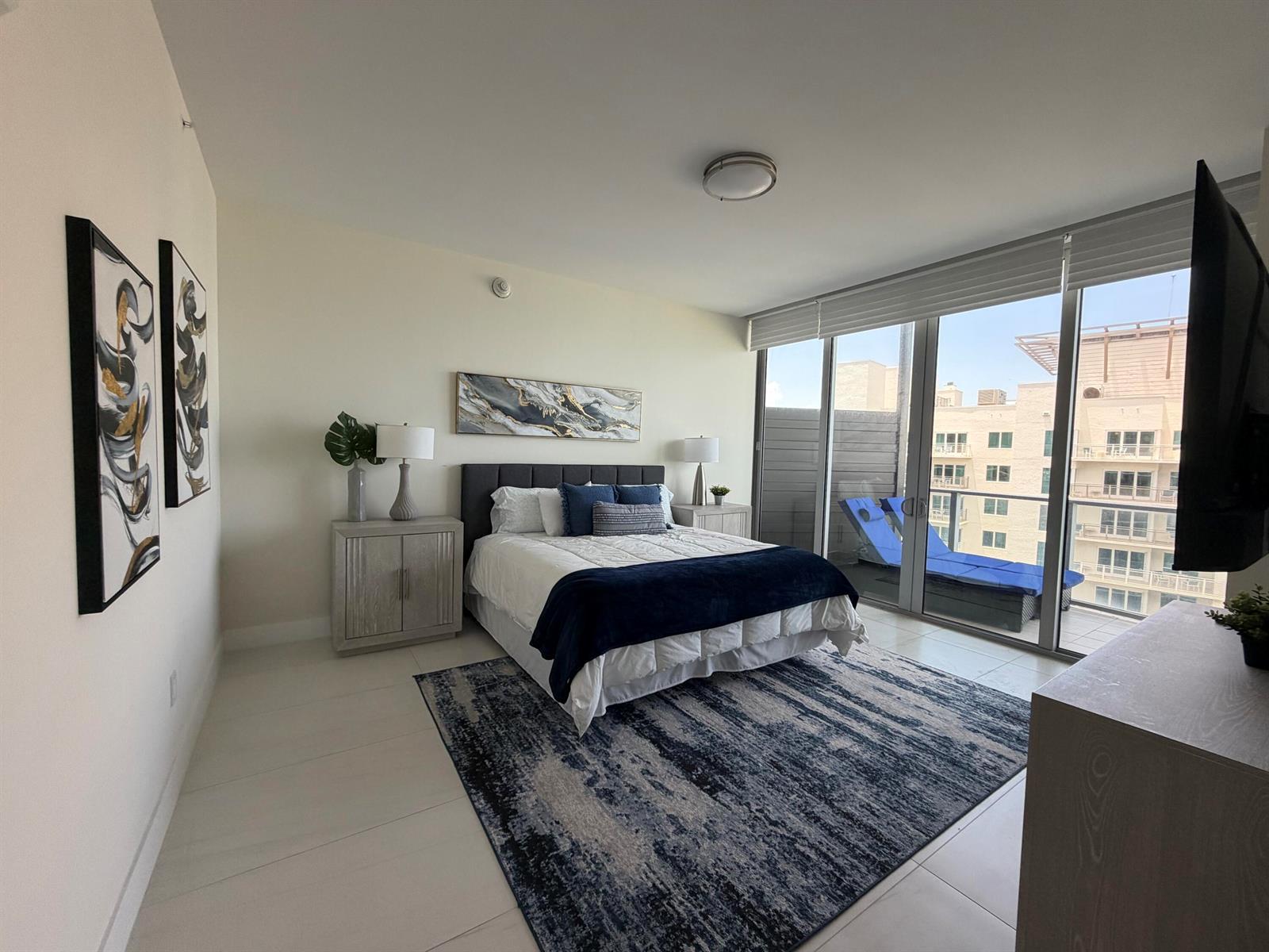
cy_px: 476
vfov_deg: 85.7
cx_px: 634
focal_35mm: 14
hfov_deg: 102.1
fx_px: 513
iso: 100
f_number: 2.2
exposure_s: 1/121
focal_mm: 2.22
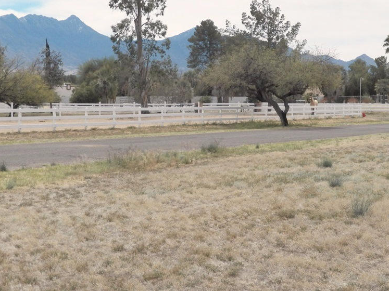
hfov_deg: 23.6
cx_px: 212
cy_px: 125
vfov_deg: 17.8
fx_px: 933
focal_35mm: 83
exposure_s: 1/2000
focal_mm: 11.2
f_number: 4.5
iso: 125
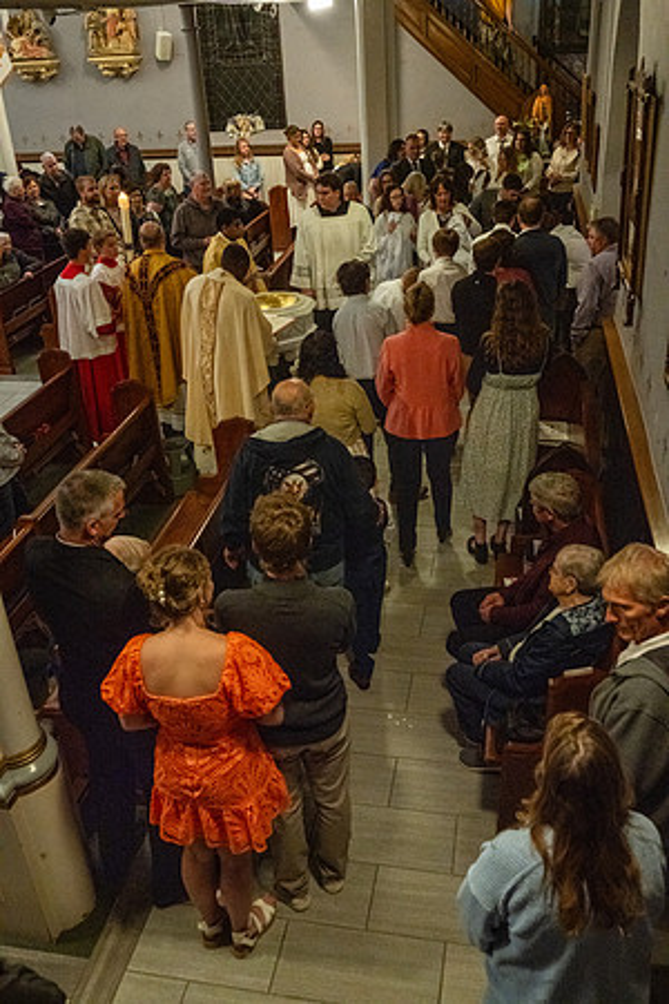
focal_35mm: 32
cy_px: 502
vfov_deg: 58.0
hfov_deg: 40.5
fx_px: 906
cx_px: 334
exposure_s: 1/60
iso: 5000
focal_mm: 32.5
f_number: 7.1
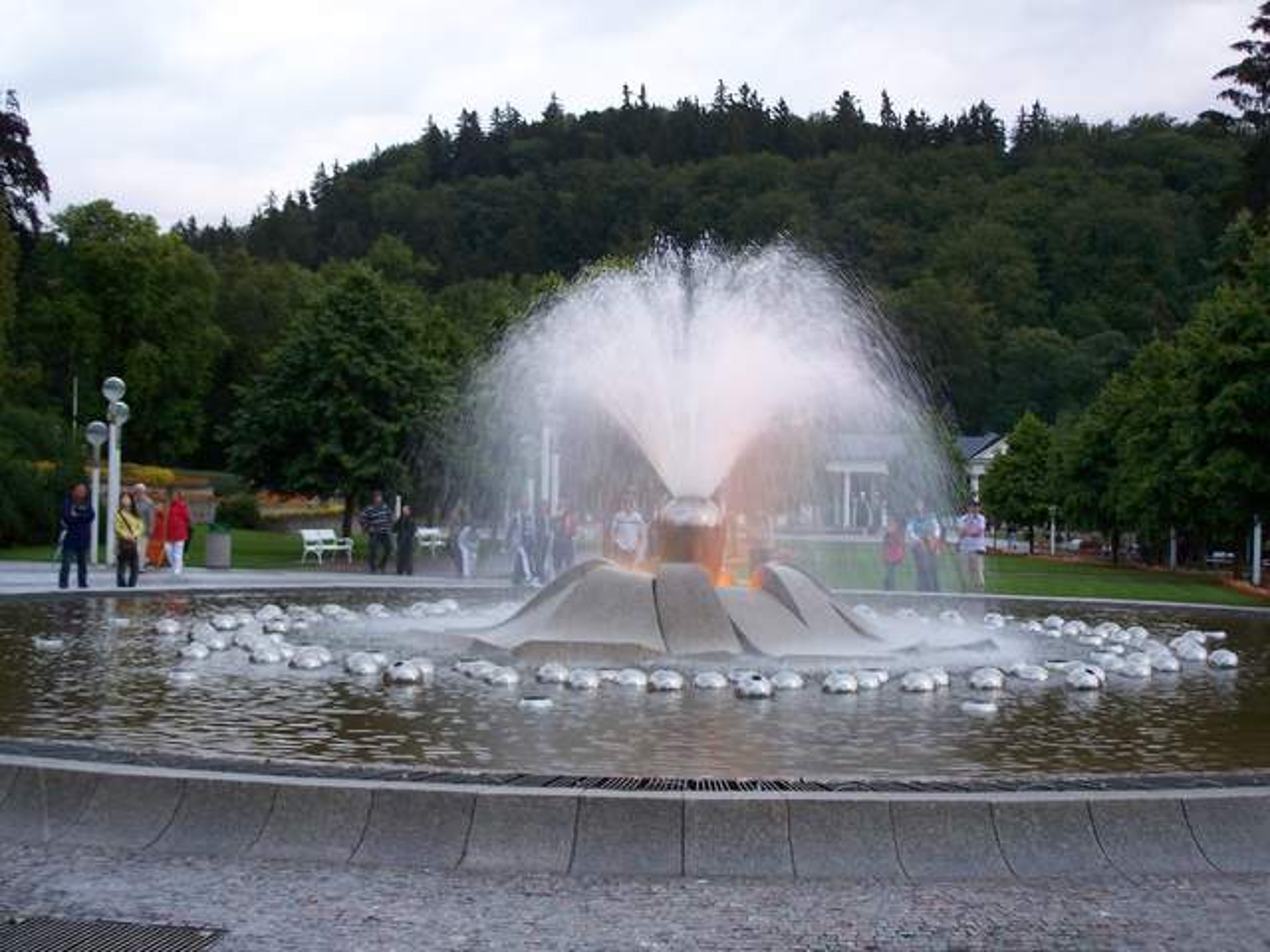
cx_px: 635
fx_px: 1871
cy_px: 476
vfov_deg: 28.6
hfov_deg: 37.5
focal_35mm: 51
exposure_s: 1/30
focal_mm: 10.7
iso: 200
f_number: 3.2
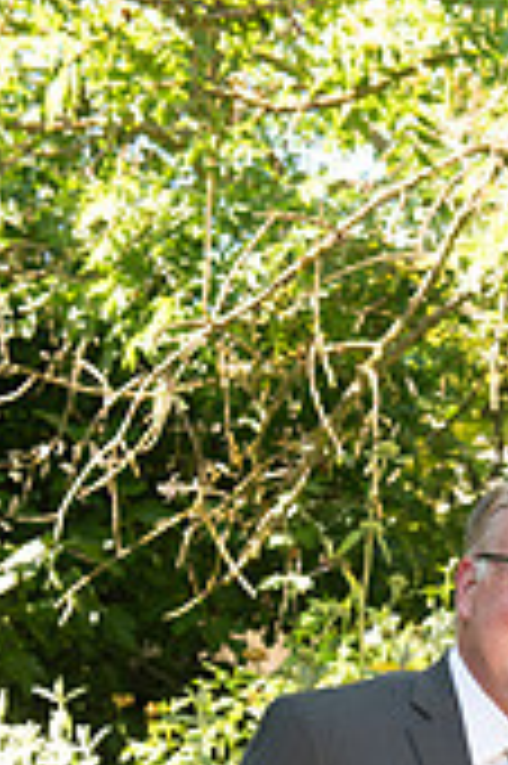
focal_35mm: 127
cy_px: 986
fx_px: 2693
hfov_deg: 10.6
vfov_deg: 15.4
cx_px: 629
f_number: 4.5
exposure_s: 1/320
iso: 640
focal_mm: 48
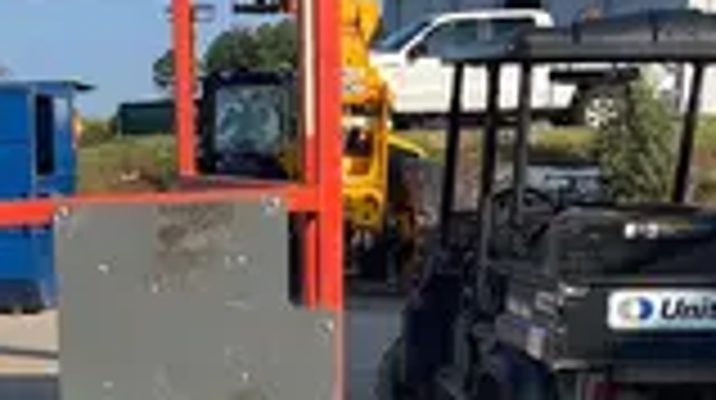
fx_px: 1858
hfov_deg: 21.5
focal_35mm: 98
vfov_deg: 11.9
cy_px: 555
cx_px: 131
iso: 50
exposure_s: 1/2358
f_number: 1.6
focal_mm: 5.1
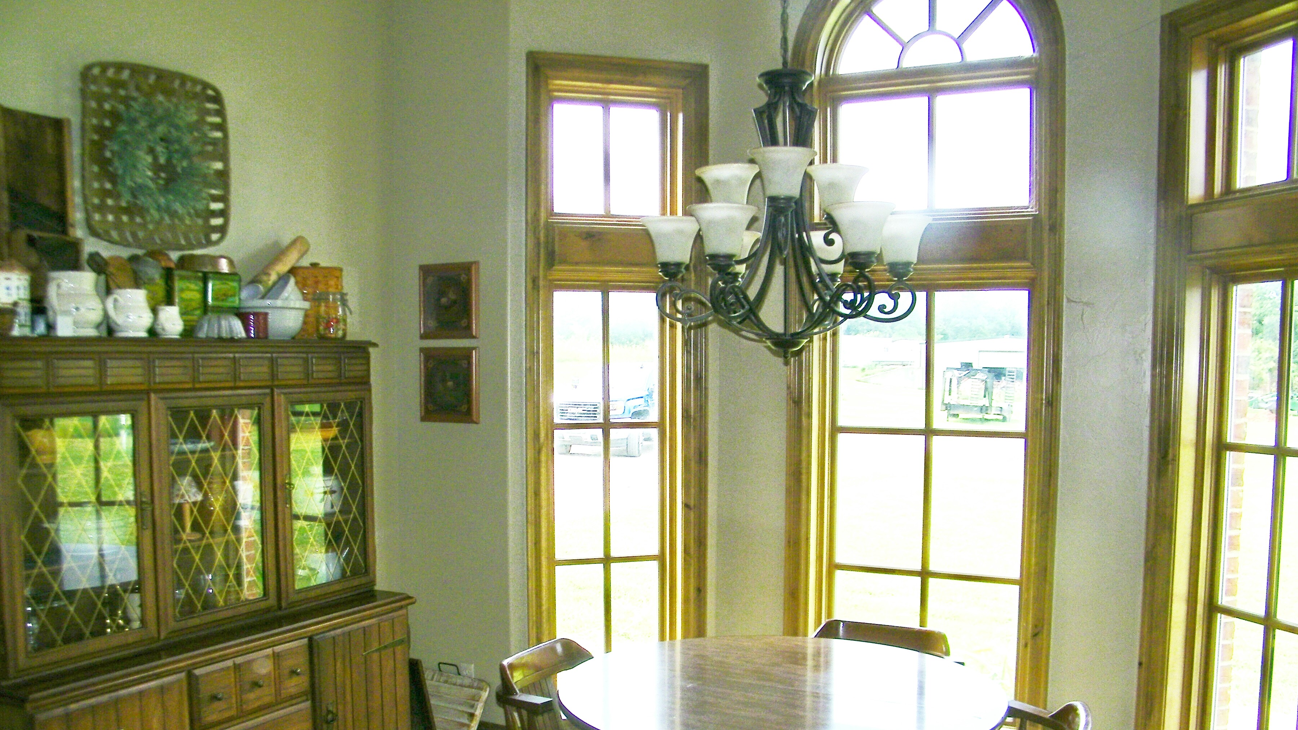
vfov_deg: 37.4
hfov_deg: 62.6
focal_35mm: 31
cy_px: 479
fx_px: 1067
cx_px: 659
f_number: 7
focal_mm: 5
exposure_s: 1/40
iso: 80
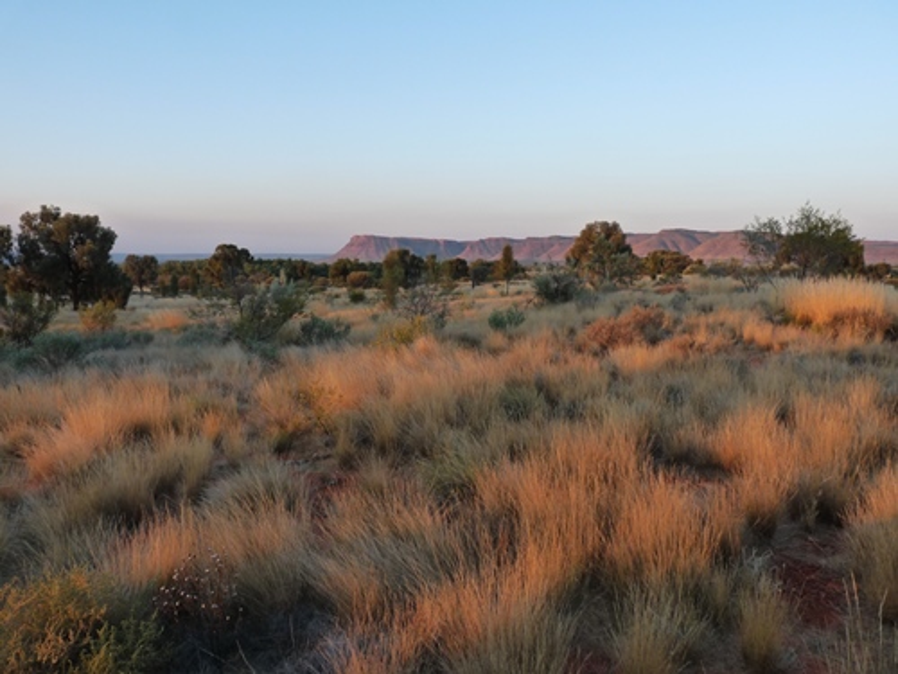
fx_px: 700
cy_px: 337
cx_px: 449
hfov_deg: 65.3
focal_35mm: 27
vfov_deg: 51.4
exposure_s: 1/125
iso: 160
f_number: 4
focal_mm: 4.8
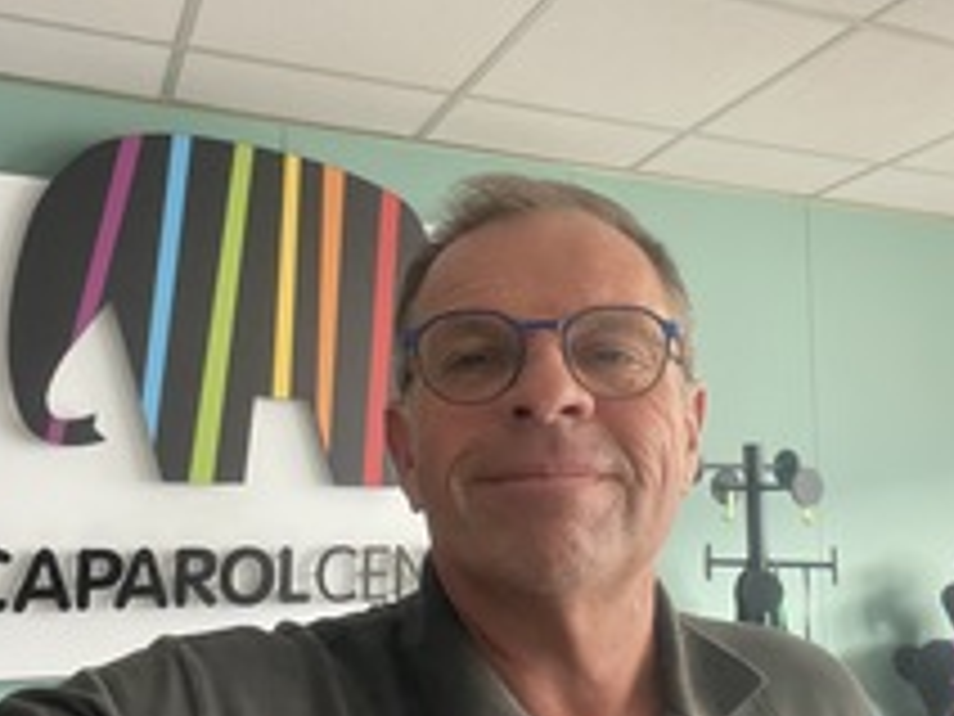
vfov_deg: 37.7
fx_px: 1047
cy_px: 372
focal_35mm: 38
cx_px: 486
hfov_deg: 49.0
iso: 400
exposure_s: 1/40
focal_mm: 2.71
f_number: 2.2
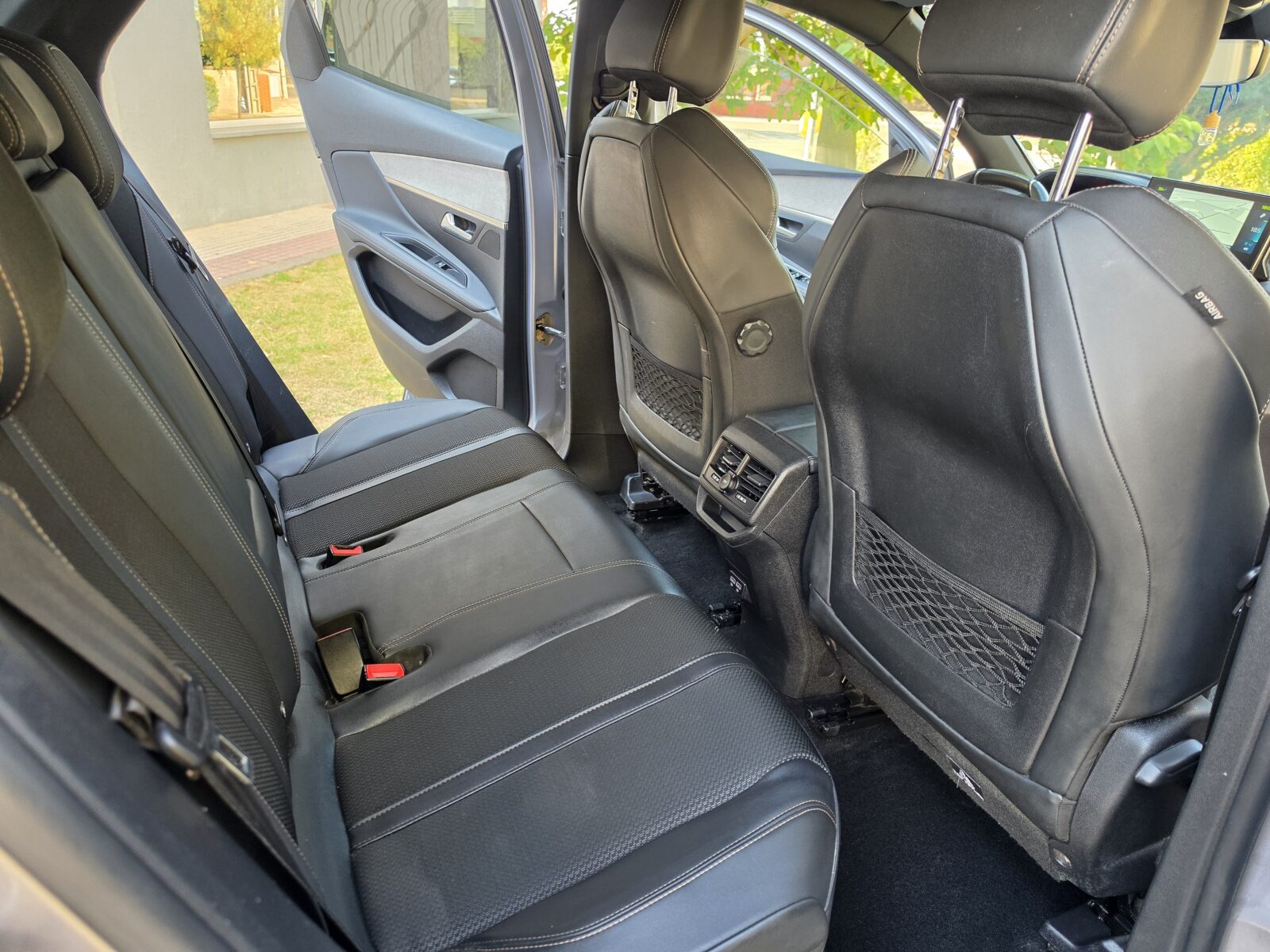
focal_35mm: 23
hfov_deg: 73.9
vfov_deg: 58.9
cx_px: 635
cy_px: 476
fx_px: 844
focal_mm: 6.5
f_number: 1.4
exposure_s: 1/180
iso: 100
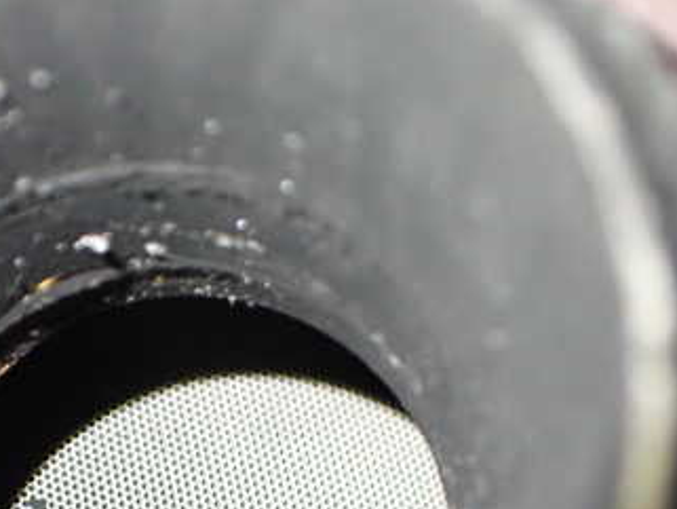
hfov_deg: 33.9
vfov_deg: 25.2
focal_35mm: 56
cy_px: 471
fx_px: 1096
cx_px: 202
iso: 800
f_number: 2.3
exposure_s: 1/30
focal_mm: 5.4
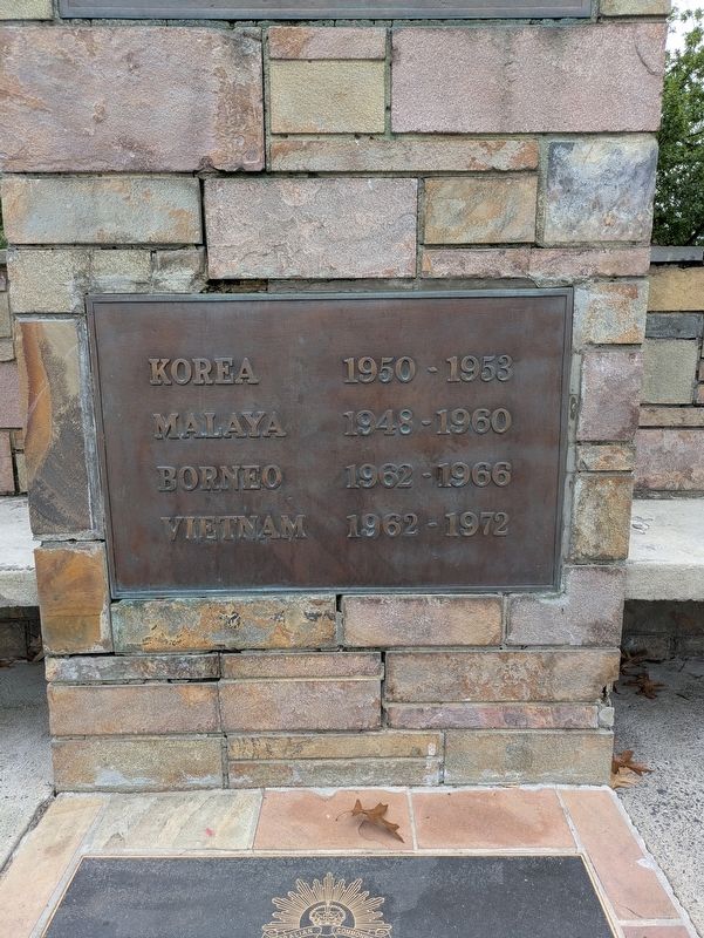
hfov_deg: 54.9
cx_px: 352
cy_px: 469
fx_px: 677
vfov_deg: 69.4
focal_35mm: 25
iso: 49
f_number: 1.89
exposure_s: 1/241
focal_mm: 5.43
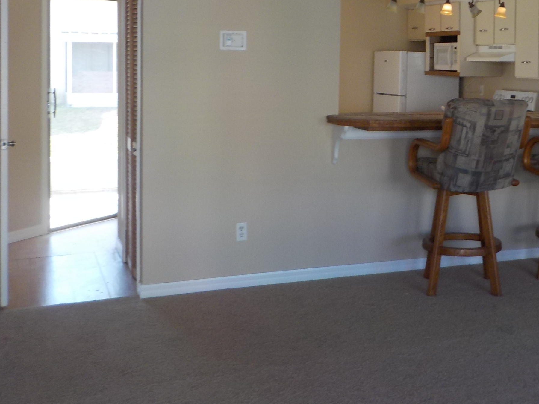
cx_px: 417
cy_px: 80
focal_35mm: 50
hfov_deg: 37.1
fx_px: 779
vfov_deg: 28.5
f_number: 3.3
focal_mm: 4.1
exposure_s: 1/40
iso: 125
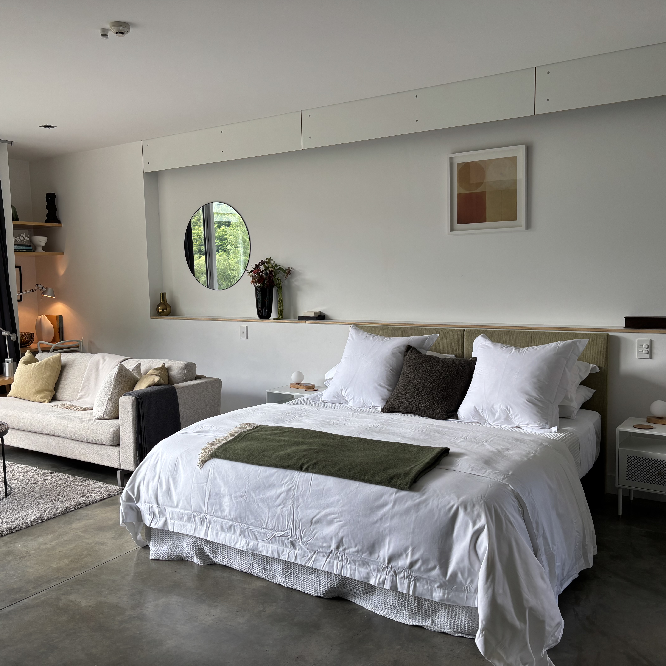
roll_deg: +1.3
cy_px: 333
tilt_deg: -5.0
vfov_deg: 52.5
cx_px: 305
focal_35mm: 31
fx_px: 675
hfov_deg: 52.5
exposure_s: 1/146
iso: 40
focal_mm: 5.96
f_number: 1.6
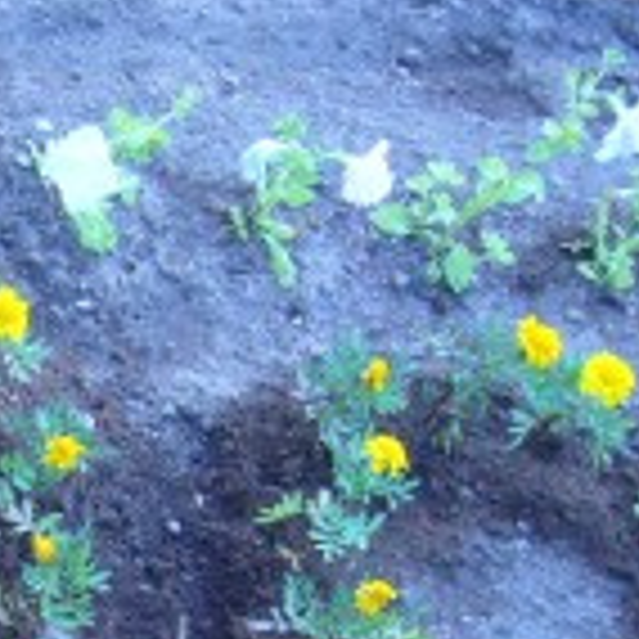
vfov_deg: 14.6
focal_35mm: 117
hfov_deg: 14.3
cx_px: -198
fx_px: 2444
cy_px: 680
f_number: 2.8
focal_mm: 5.8
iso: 80
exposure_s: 1/60
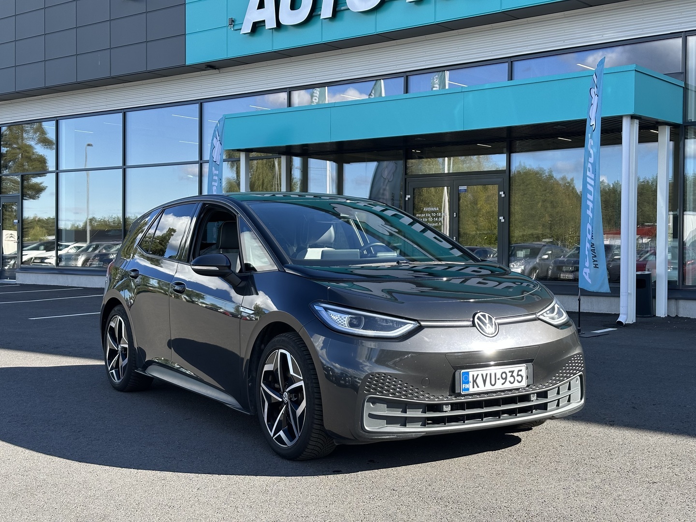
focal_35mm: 48
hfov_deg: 39.7
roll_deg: -0.8
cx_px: 348
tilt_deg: -0.2
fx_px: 965
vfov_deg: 30.3
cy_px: 261
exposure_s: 1/797
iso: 64
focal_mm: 6.86
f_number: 1.78
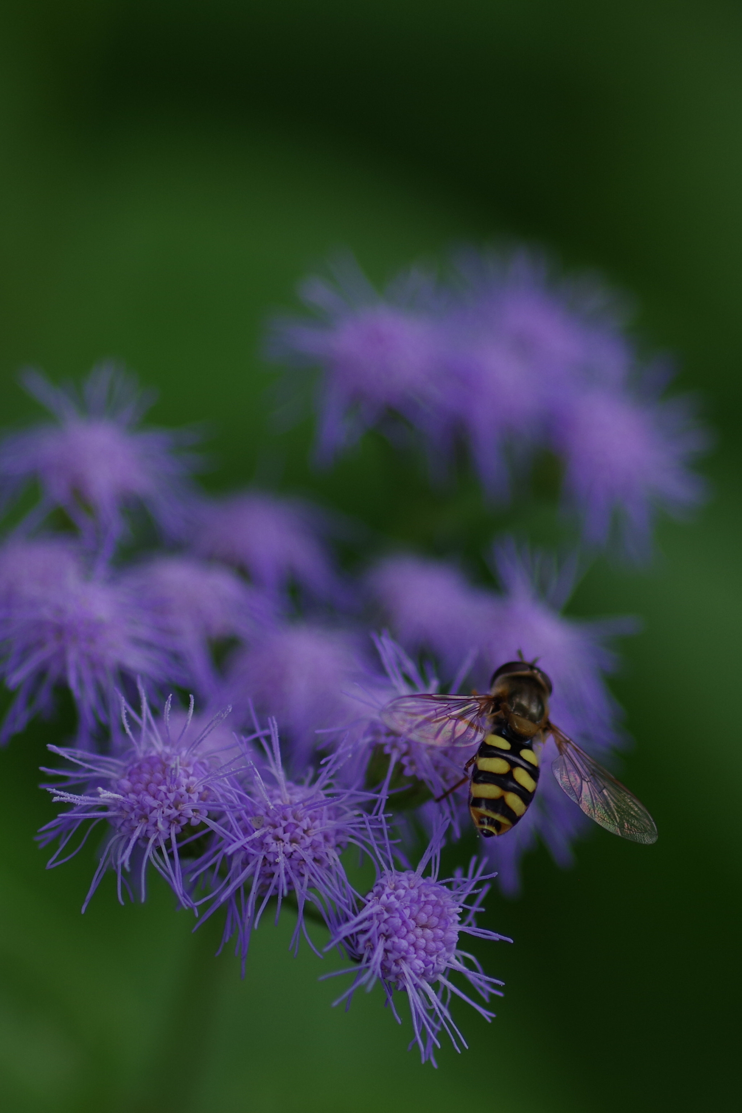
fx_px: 4637
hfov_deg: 9.1
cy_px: 556
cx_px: 371
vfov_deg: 13.7
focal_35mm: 150
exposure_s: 1/160
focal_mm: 100
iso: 100
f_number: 3.5
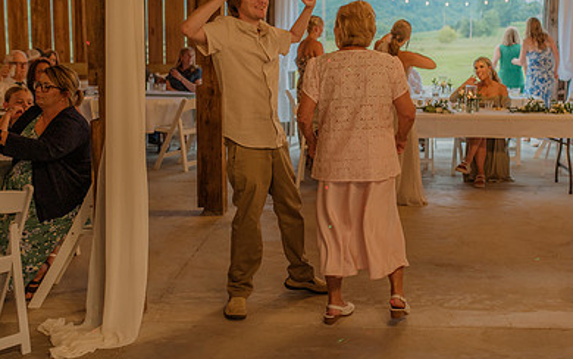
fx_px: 828
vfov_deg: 24.4
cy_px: 137
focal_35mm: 53
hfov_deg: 38.0
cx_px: 354
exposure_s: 1/200
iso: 640
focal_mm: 35
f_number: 2.5
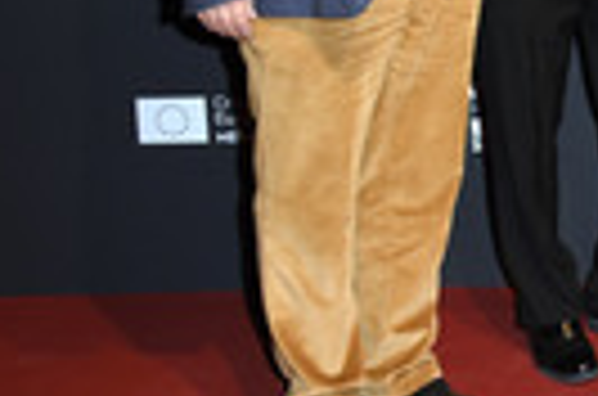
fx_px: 1690
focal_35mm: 102
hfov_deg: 17.7
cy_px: -81
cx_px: 924
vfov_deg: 13.0
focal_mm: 20
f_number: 6.3
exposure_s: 1/160
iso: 500
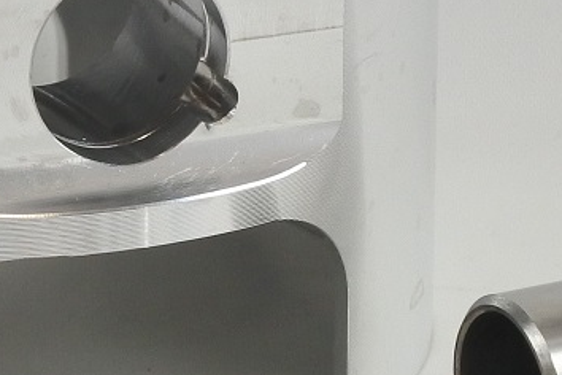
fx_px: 4589
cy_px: 19
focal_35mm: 294
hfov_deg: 7.0
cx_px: -19
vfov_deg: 4.7
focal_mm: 21.4
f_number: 4.8
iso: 400
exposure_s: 1/160
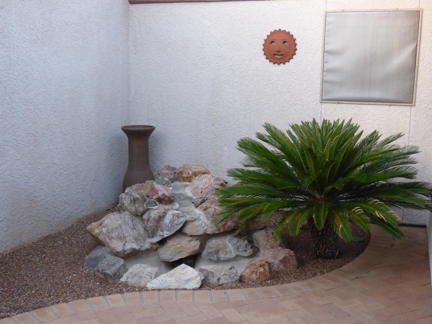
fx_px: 537
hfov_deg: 43.9
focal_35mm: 43
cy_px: 162
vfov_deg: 33.6
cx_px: 216
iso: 320
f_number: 3.6
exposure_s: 1/60
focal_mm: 7.37
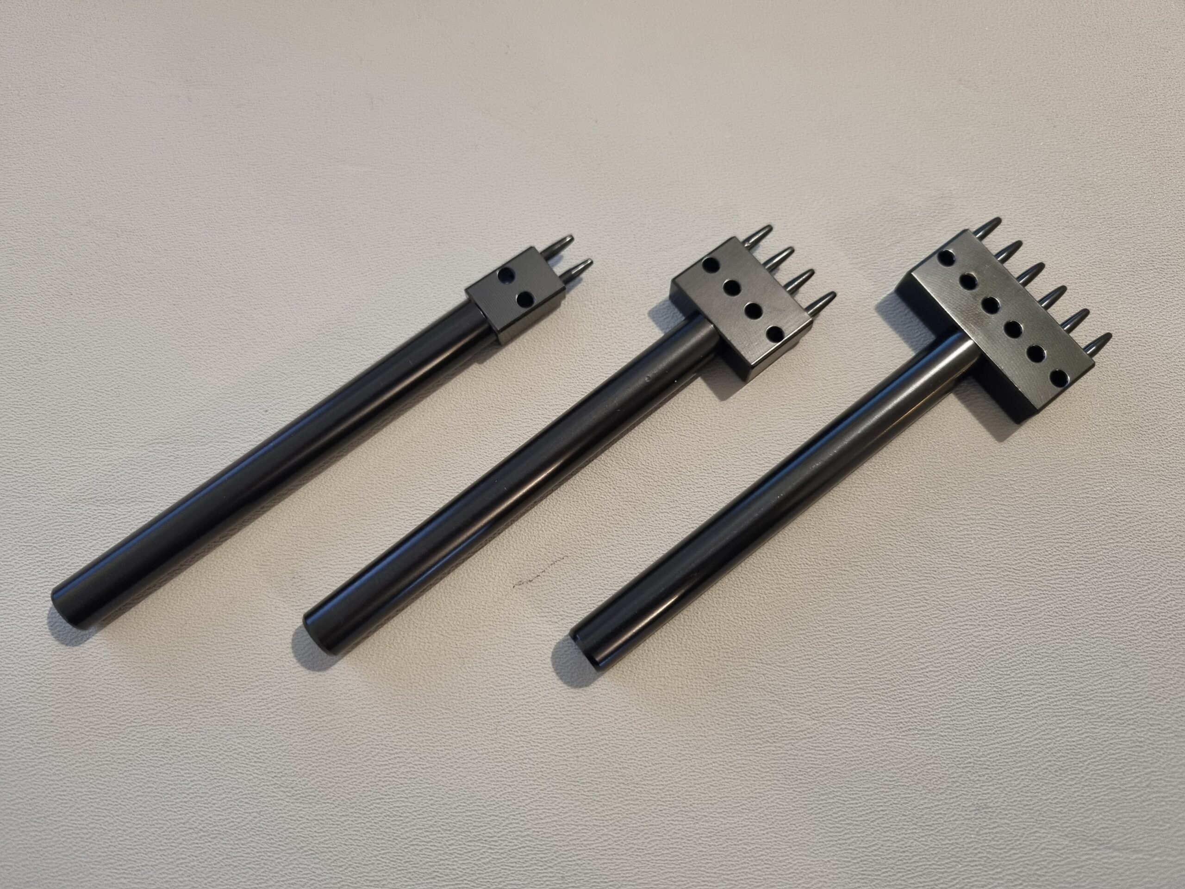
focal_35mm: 26
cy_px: 444
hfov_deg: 67.3
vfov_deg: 53.1
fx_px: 890
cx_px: 592
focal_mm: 5.4
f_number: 1.8
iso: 500
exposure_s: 1/33
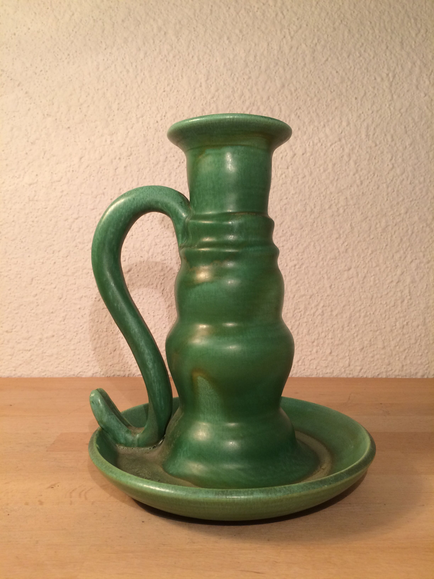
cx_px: 217
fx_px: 485
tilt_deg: -3.7
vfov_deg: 61.7
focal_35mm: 29
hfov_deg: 48.2
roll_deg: +1.4
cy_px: 290
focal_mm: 4.15
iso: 50
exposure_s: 1/33
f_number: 2.2
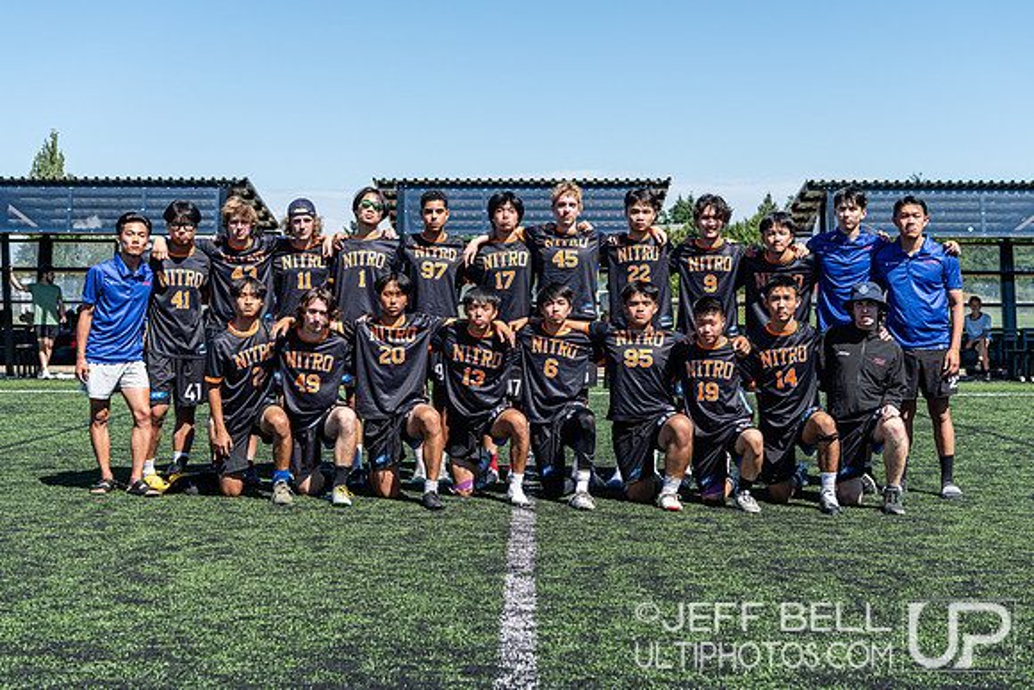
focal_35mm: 54
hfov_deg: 37.1
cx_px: 536
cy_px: 323
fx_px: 1539
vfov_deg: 25.3
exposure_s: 1/500
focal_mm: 50
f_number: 5.6
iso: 72
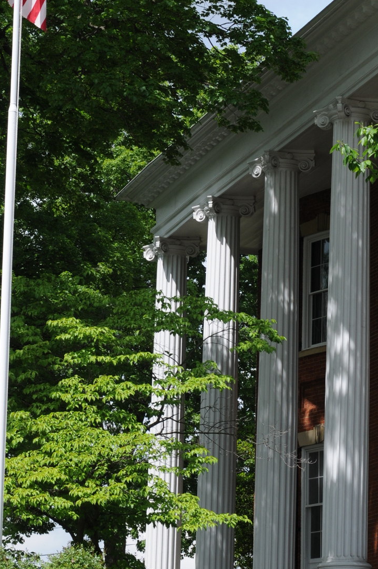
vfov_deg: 14.6
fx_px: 2225
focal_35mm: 141
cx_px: 149
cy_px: 278
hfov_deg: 9.7
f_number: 8
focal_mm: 50
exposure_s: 1/500
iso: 200
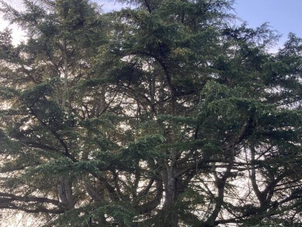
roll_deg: -1.3
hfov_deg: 34.2
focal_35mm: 56
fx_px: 489
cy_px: 207
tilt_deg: +23.8
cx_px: 120
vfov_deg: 25.2
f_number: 1.8
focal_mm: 3.99
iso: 25
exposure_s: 1/121
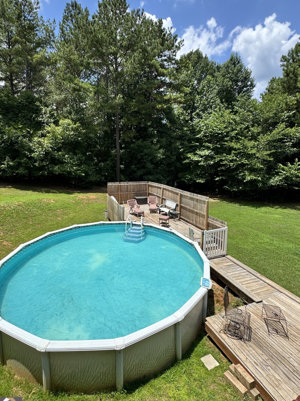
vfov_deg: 90.7
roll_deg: +1.3
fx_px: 196
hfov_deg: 74.4
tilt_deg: -5.9
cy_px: 178
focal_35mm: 17
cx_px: 132
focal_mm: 2.22
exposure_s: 1/1789
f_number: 2.2
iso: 50
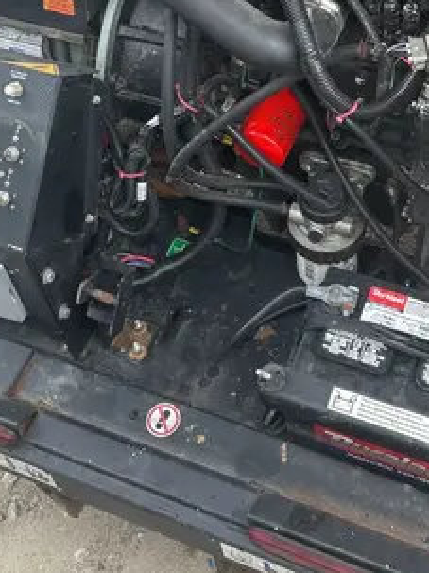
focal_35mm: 63
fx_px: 1042
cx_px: 255
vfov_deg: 29.6
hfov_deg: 23.2
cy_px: 69
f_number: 1.5
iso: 50
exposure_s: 1/321
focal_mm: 5.7
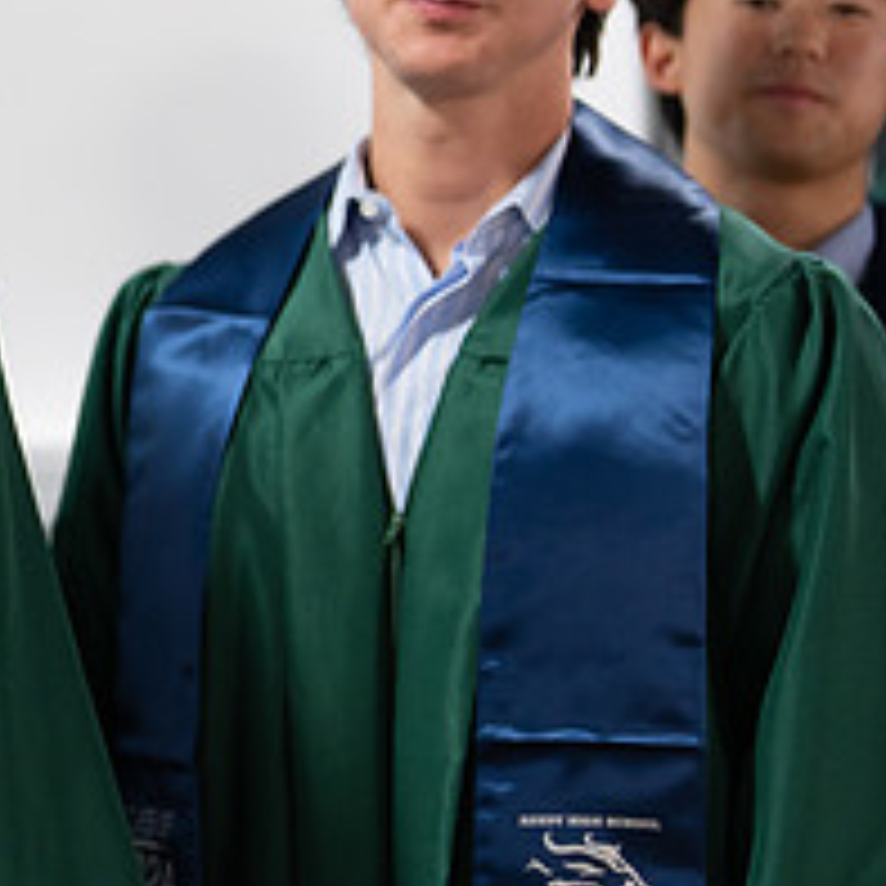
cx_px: -265
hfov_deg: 13.1
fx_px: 3736
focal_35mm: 129
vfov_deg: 13.5
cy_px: 259
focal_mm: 50
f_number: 1.2
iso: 640
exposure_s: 1/320
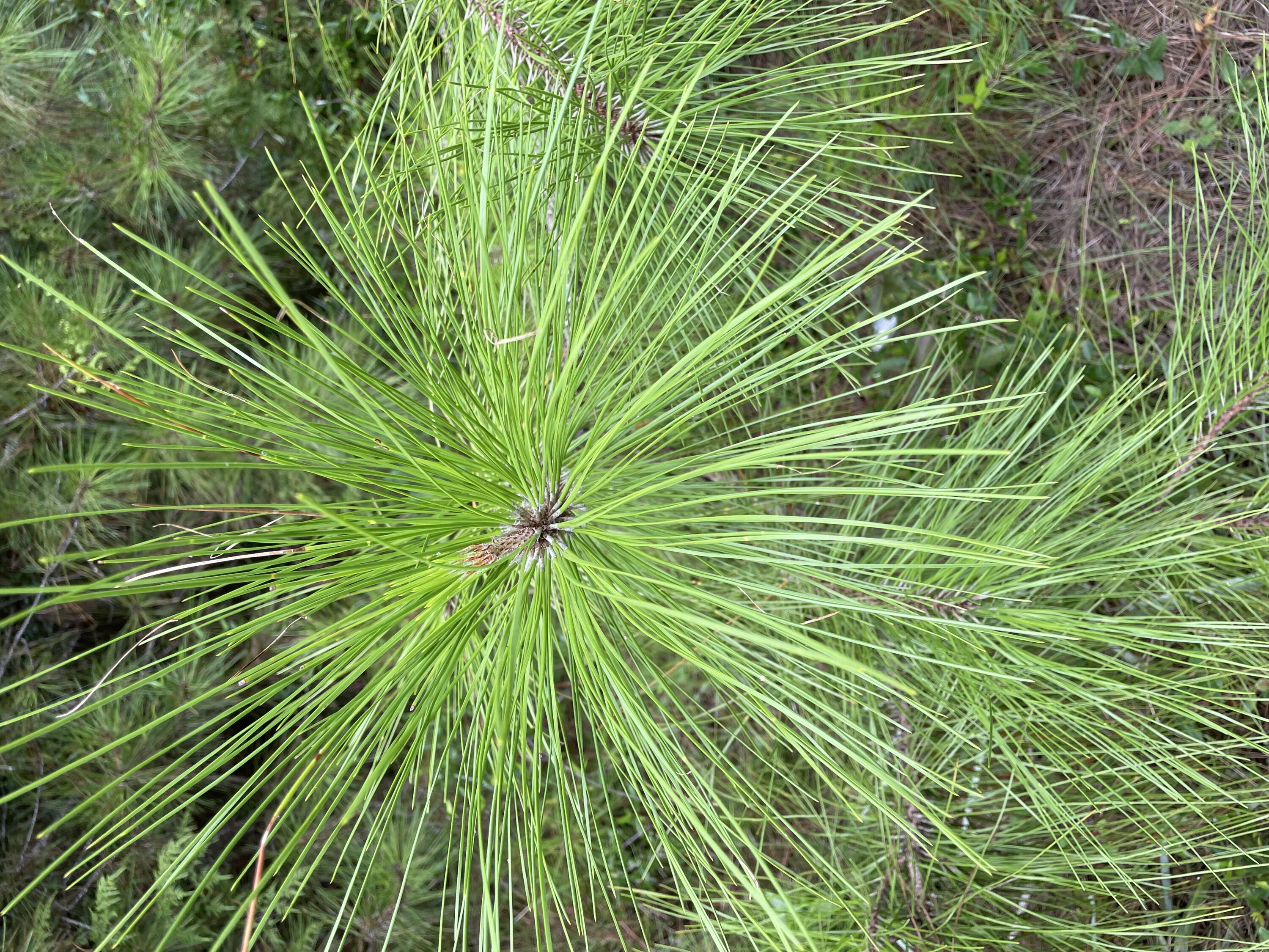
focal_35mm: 26
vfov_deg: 53.1
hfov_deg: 67.3
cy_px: 476
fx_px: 953
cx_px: 634
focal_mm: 4.2
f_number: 1.6
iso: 32
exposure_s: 1/264
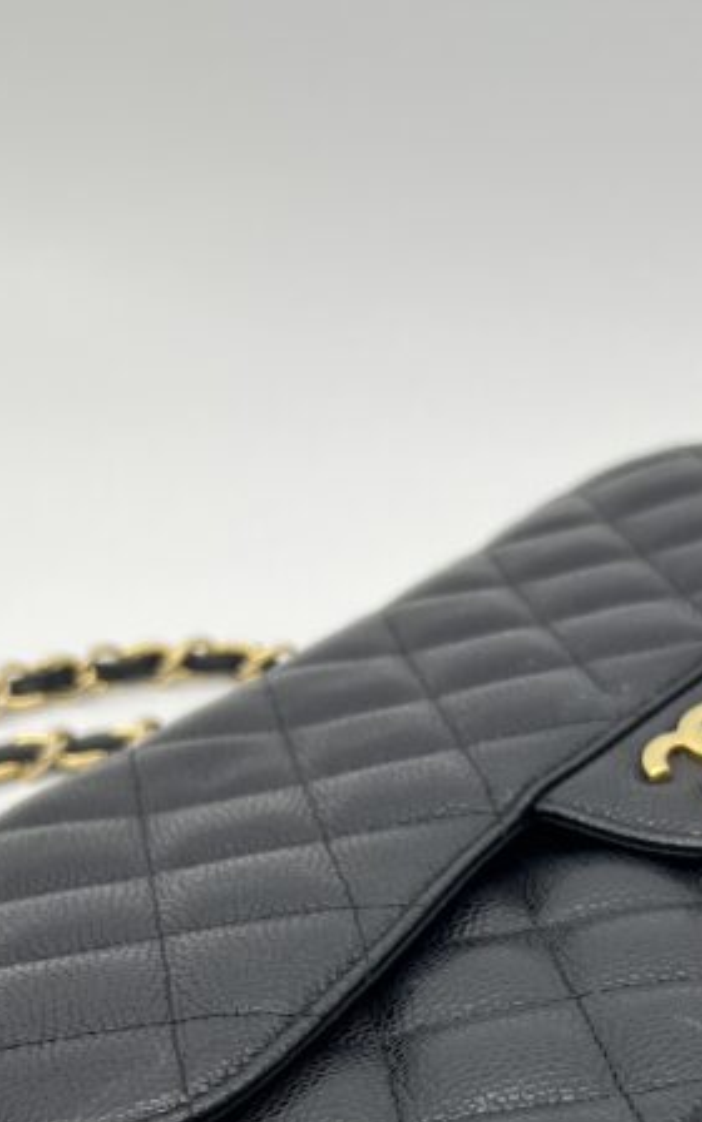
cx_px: 529
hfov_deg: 20.5
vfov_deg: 31.1
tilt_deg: -36.1
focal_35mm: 63
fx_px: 1928
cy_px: 999
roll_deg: -2.5
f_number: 1.5
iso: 40
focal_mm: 5.7
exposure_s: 1/154
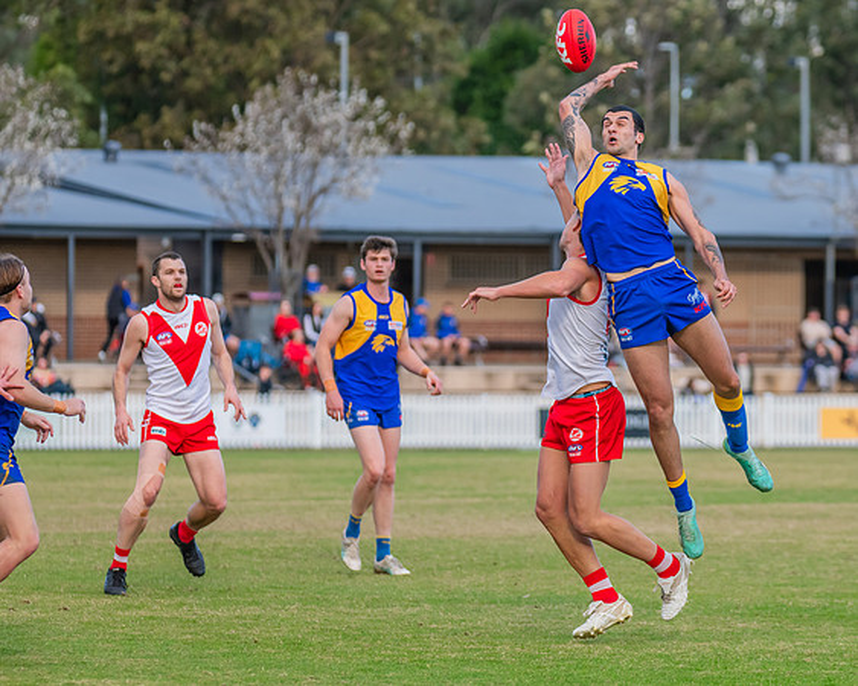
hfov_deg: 7.0
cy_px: 337
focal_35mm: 276
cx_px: 598
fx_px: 7003
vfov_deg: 5.6
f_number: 5
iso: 800
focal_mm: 210
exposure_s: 1/1250
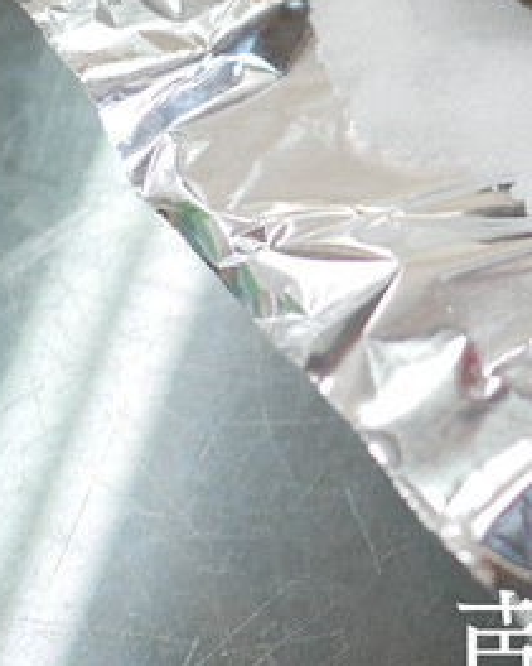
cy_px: -154
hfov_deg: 12.1
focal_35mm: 111
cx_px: 1107
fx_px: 2186
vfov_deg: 16.5
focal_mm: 15
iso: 200
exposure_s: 1/60
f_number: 1.7
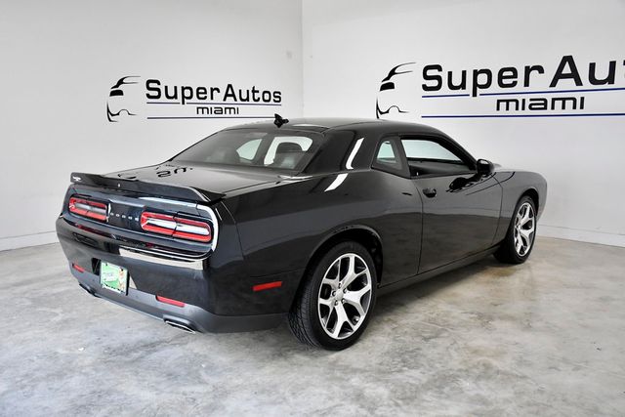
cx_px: 312
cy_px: 208
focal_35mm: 33
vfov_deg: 40.0
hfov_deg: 57.2
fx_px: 573
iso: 2500
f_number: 4.5
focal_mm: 22
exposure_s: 1/1250
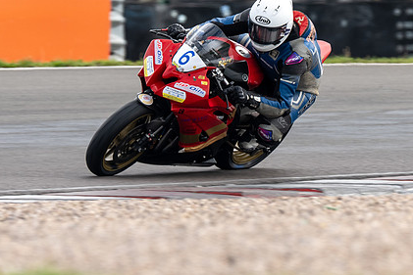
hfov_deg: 1.3
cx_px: 299
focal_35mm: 1553
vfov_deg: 0.9
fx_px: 17821
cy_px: 118
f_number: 6.3
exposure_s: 1/500
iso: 200
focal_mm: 600
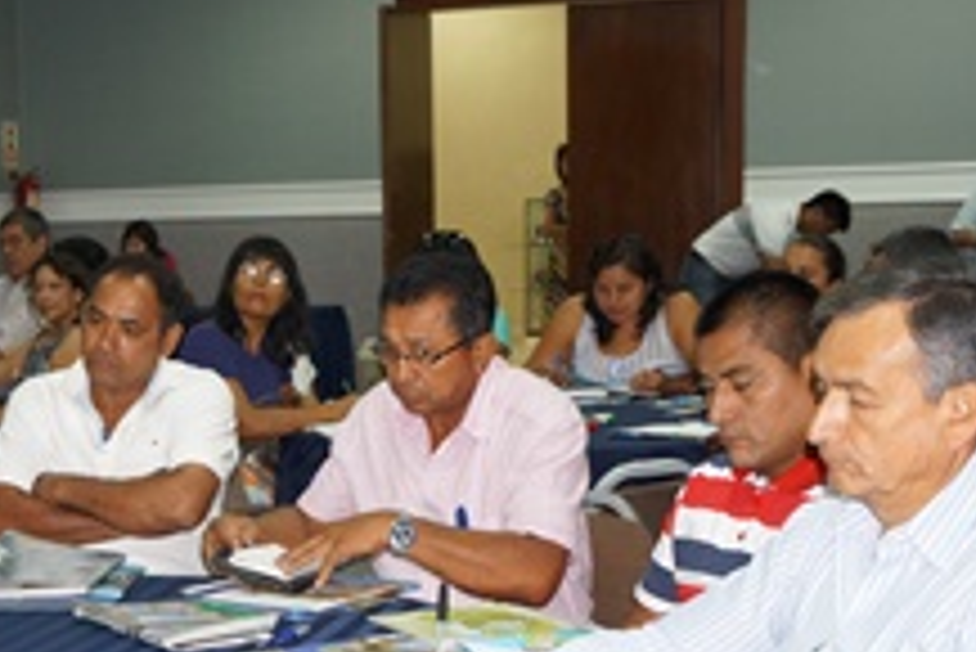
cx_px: 130
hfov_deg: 28.7
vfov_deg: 19.9
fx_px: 1845
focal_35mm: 68
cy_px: 508
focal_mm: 22
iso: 1250
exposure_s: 1/60
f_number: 4
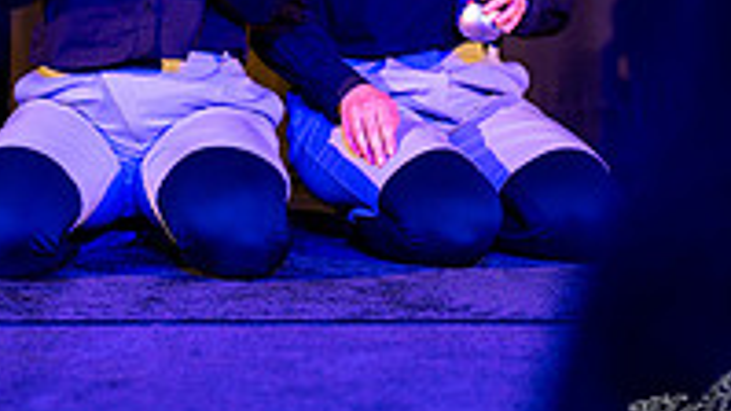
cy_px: -119
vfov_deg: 11.1
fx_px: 2074
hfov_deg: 19.5
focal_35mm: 107
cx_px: 37
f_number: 1.4
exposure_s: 1/160
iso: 1000
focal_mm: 35
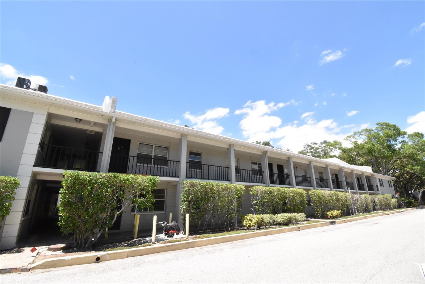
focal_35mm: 15
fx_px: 177
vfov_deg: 77.4
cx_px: 212
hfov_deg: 100.4
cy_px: 142
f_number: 22
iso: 1600
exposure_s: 1/200
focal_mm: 10
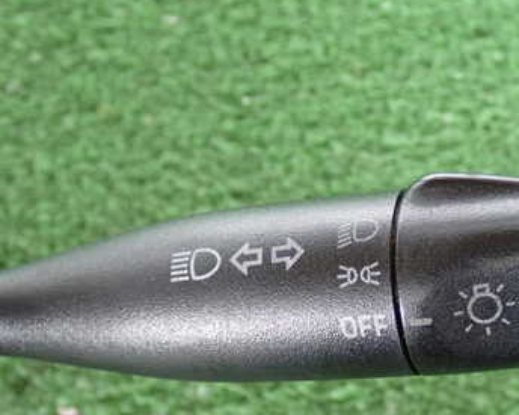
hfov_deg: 23.7
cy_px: 272
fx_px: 1228
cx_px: 356
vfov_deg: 19.1
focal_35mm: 80
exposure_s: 1/50
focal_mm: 8.4
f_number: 3.1
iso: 800
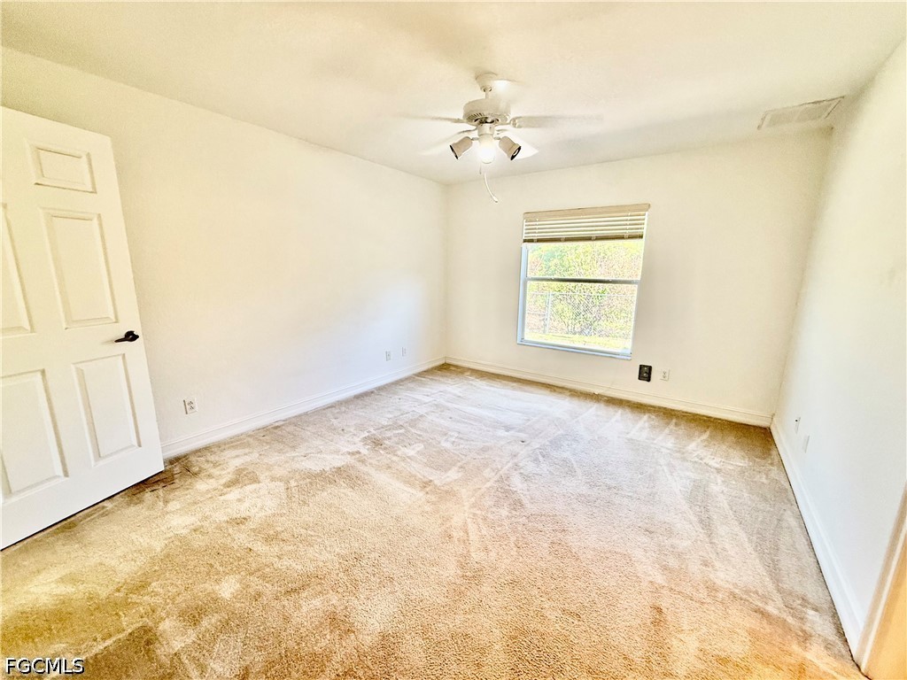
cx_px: 454
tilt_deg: -11.7
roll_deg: -1.7
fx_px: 367
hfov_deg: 102.1
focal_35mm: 14
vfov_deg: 85.7
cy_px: 340
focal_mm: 2.22
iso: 200
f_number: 2.2
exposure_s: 1/120
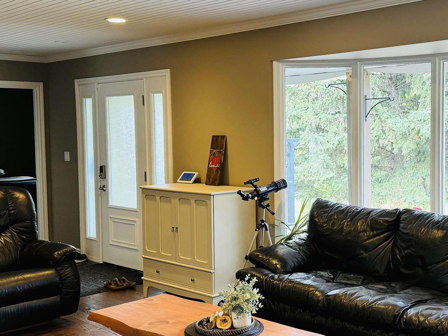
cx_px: 314
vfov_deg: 29.7
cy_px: 164
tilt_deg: -3.1
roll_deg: +0.7
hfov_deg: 38.3
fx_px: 634
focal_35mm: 49
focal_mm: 6.76
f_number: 1.78
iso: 200
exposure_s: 1/95
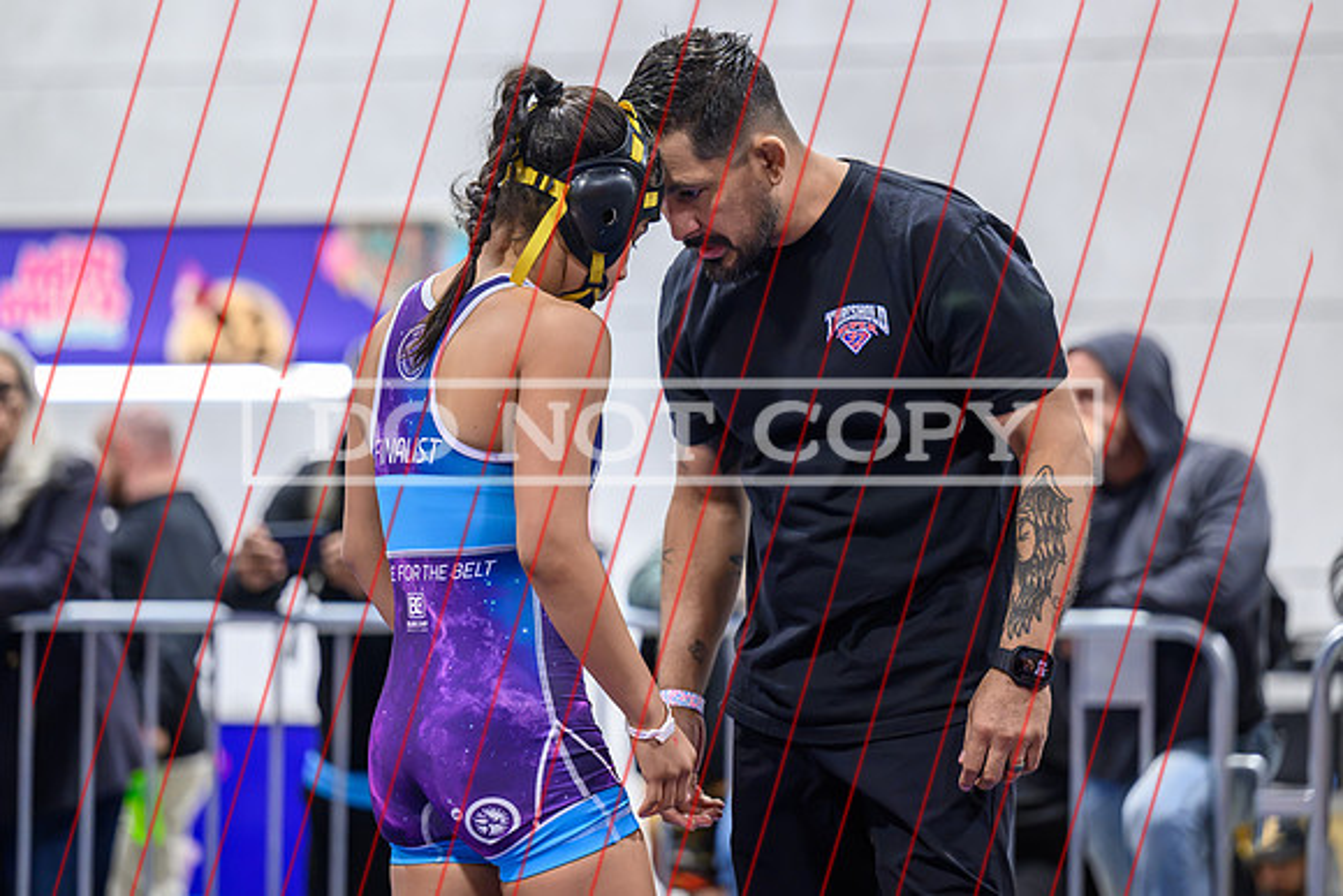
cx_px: 646
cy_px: 396
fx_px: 6138
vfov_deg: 8.3
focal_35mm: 164
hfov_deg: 12.5
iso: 4000
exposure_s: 1/800
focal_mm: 140
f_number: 2.8
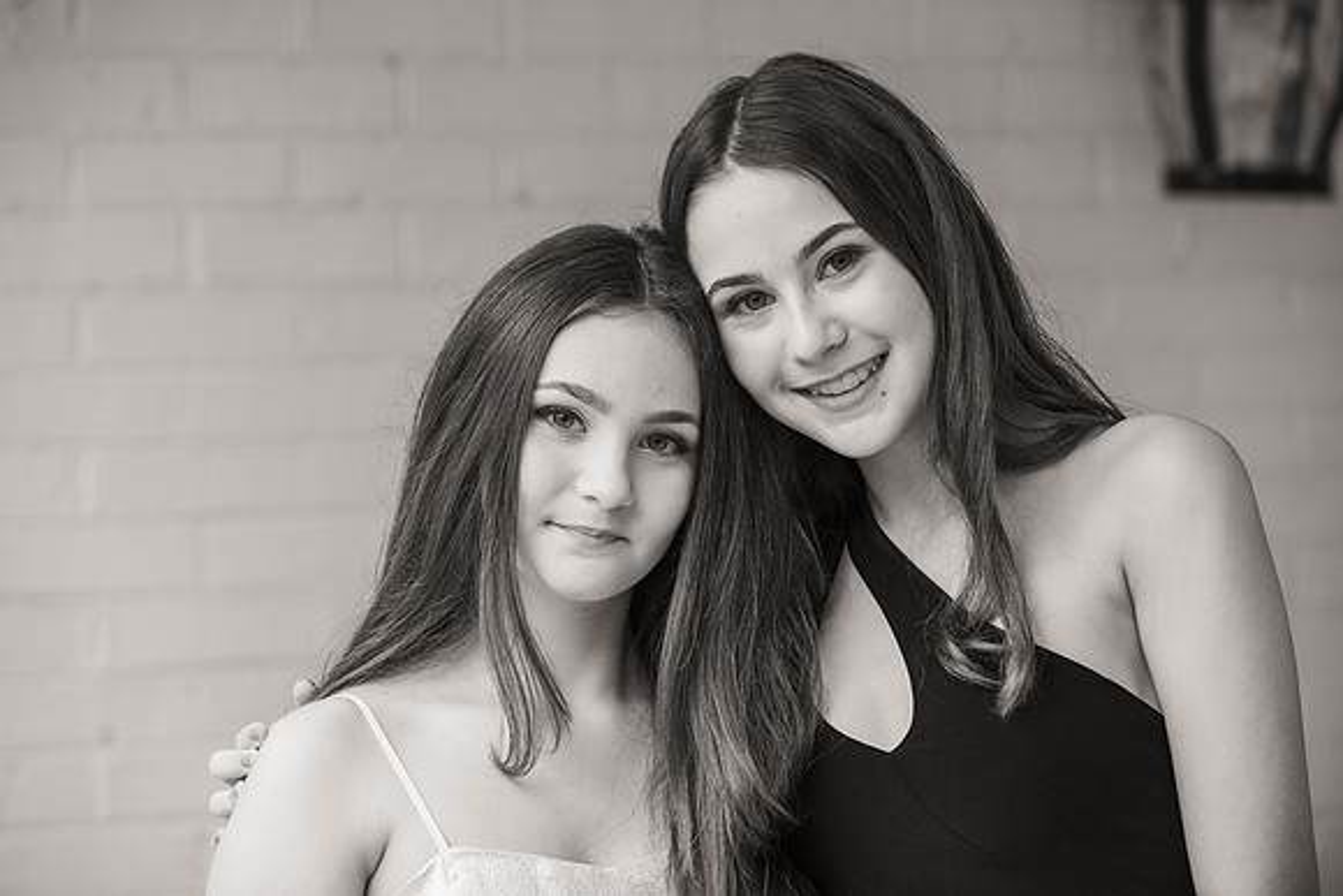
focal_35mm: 121
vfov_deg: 11.3
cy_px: 428
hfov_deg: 16.9
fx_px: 4523
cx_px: 641
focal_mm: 116
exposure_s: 1/320
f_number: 4
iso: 640
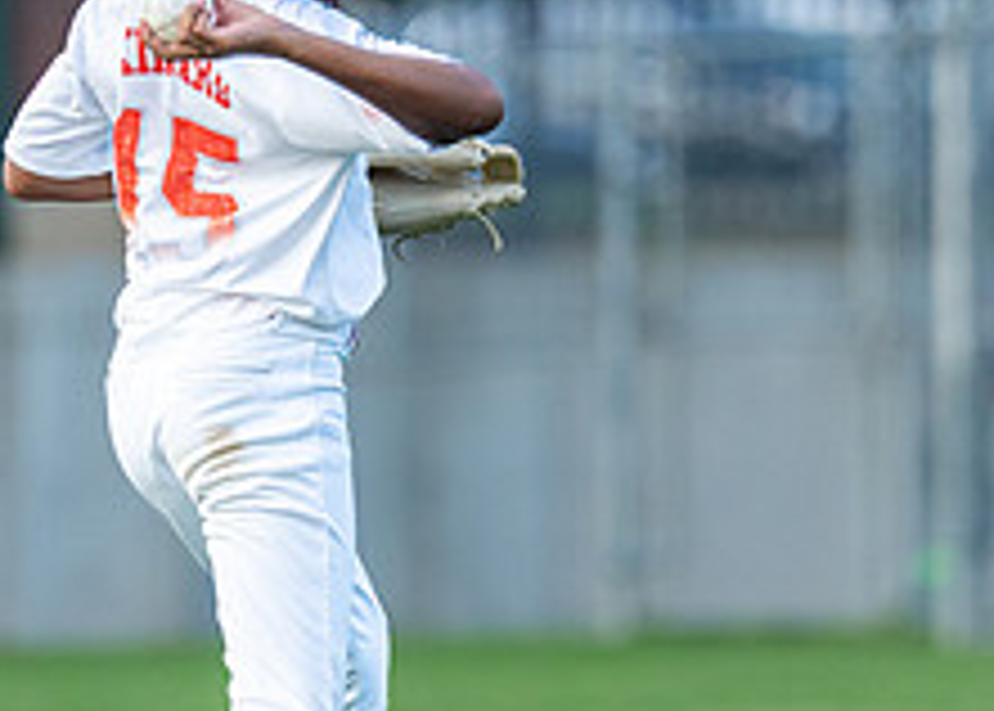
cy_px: 235
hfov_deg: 3.0
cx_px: 357
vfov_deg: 2.2
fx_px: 18920
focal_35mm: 670
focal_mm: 200
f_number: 2.8
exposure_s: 1/2000
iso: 800
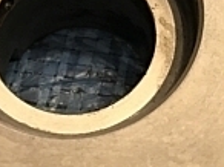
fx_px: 795
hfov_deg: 16.0
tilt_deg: -65.2
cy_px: 35
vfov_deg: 12.0
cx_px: 75
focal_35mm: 123
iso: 40
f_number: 1.8
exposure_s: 1/17
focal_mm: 3.99
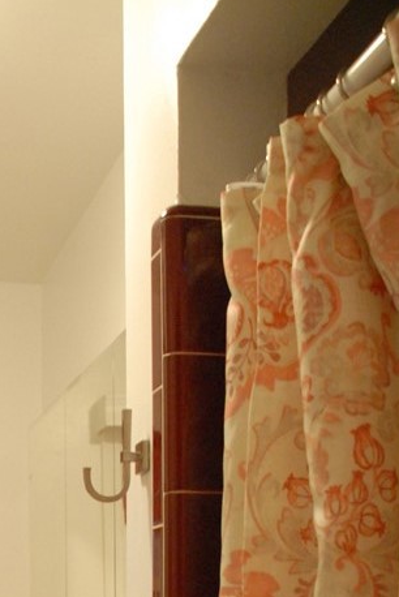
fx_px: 1179
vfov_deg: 25.9
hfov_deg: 18.5
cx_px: -34
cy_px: 685
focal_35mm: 71
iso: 1100
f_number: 3.5
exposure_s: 1/30
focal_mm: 20
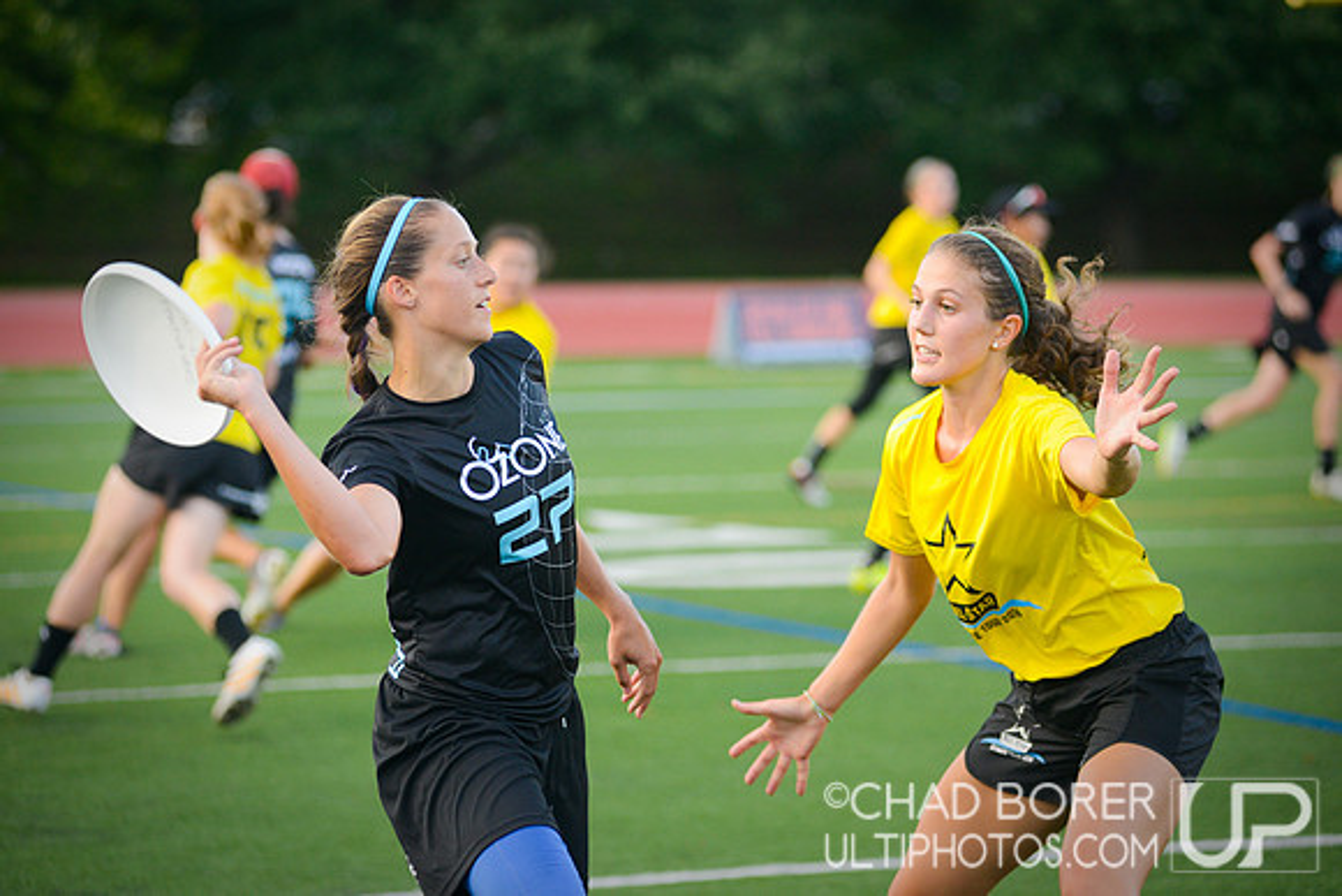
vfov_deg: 10.2
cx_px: 671
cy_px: 448
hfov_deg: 15.2
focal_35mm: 135
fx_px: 5033
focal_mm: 135
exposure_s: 1/800
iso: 1250
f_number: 3.5
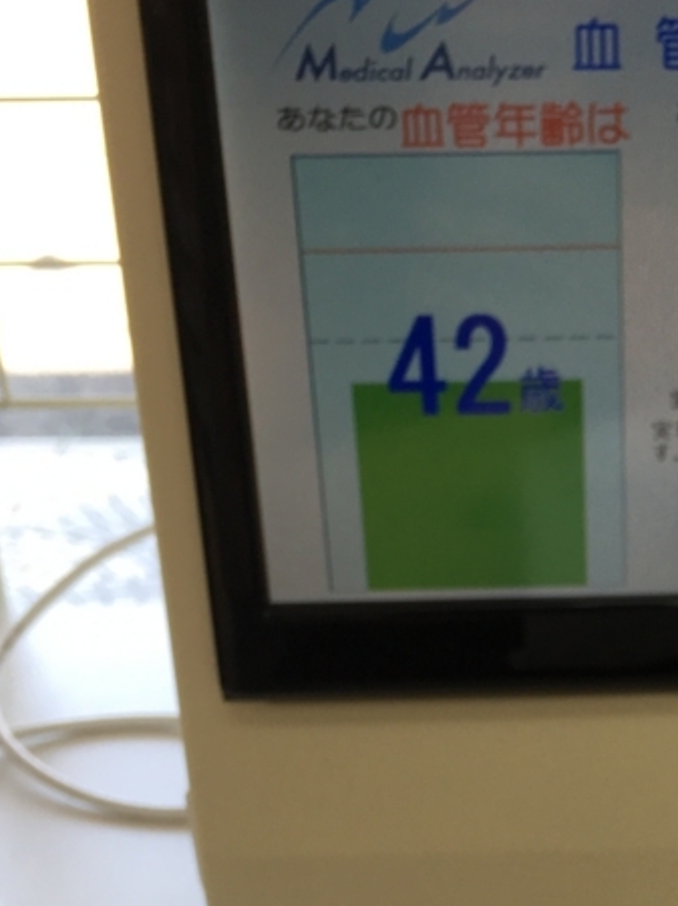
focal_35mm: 66
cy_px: 920
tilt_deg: -35.0
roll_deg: +0.8
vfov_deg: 27.6
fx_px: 1725
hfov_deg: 21.7
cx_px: 622
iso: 40
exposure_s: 1/120
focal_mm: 4.15
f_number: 2.2
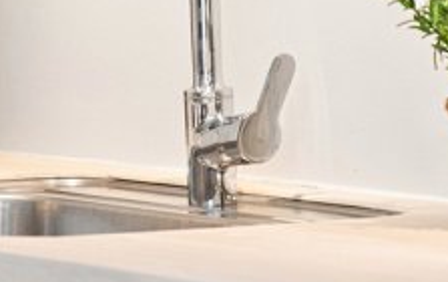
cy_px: -100
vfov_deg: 4.3
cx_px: 141
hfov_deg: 6.9
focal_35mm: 303
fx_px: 3704
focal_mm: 55
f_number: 4
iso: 200
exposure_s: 1/100
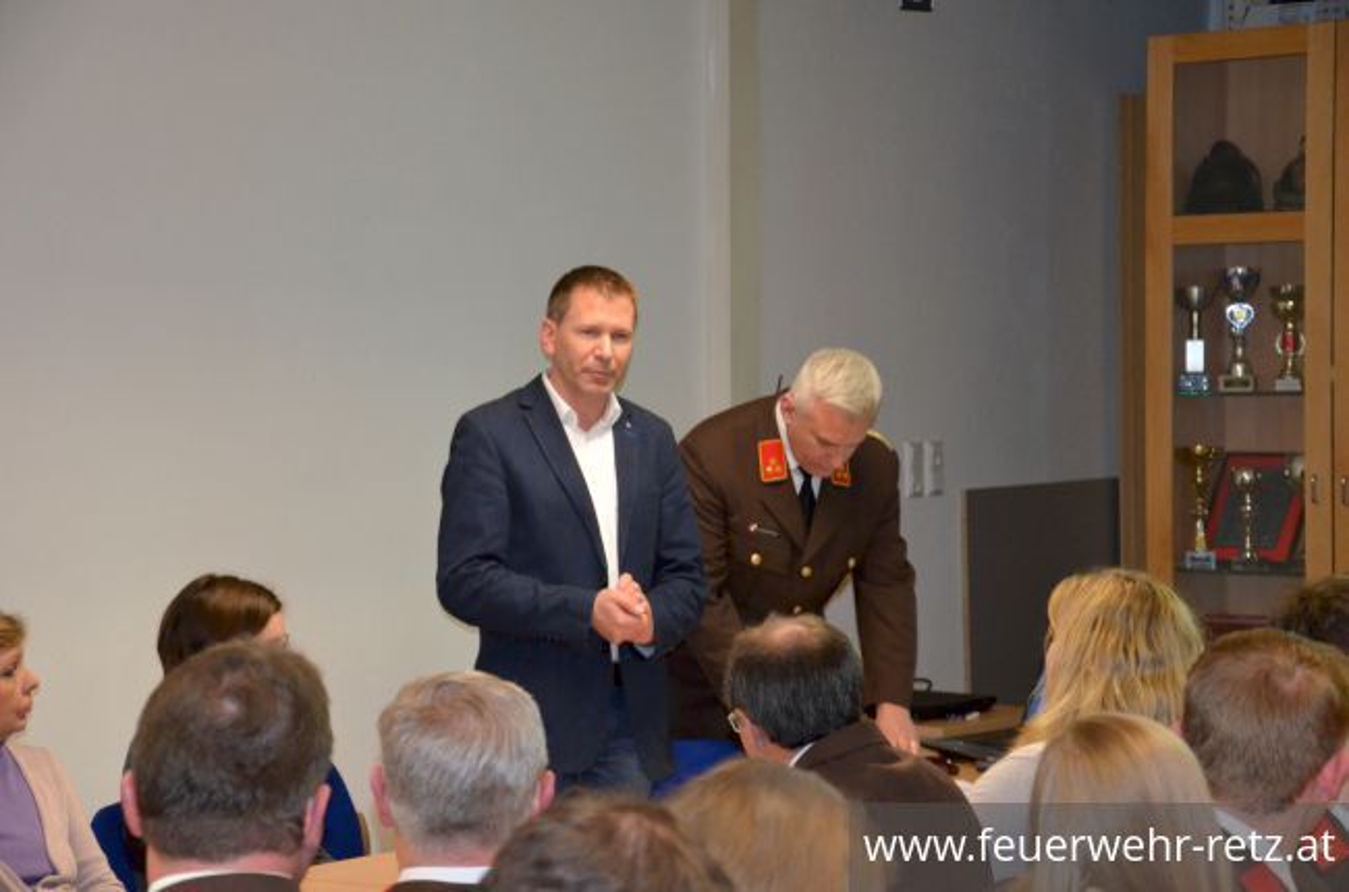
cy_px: 446
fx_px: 3701
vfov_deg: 13.8
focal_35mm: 99
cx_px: 674
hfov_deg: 20.7
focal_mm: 66
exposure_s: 1/60
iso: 3200
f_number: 5.3
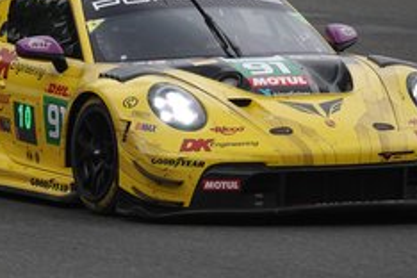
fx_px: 9440
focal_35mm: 815
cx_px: 151
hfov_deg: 2.5
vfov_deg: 1.7
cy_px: 132
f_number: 4
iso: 125
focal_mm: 155.41
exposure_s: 1/800
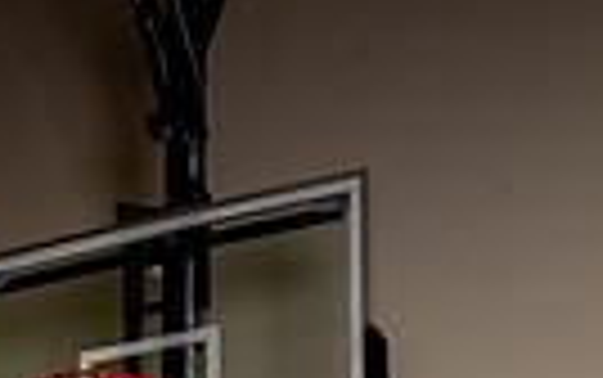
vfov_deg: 11.9
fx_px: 1349
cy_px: 990
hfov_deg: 25.2
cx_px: 324
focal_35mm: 82
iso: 640
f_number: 8
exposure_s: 1/200
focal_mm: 24
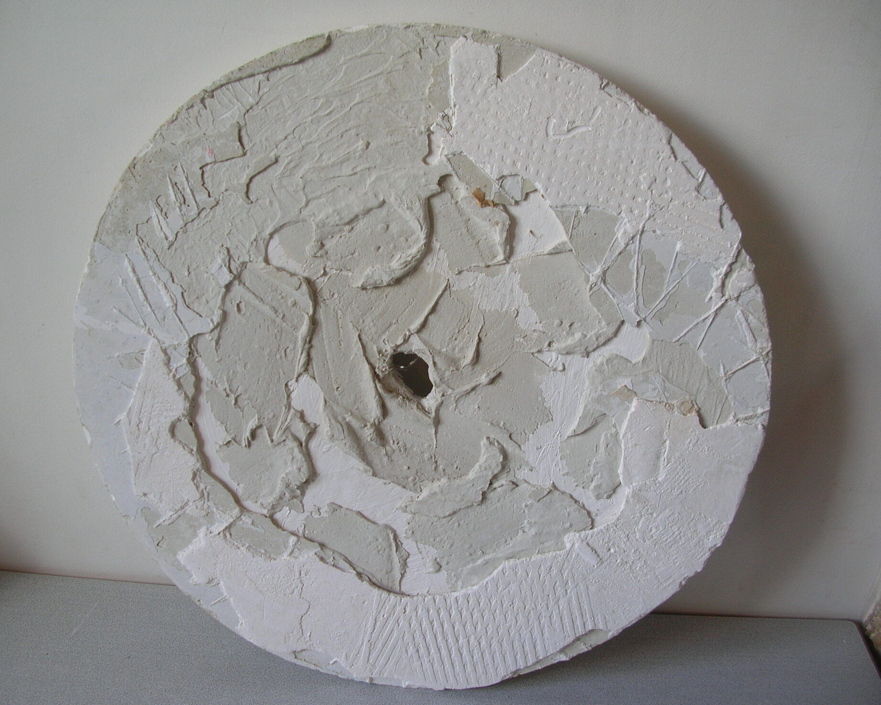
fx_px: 965
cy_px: 354
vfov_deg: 40.1
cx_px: 421
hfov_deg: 49.1
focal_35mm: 37
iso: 50
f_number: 2.8
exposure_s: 1/25.2
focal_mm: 5.8
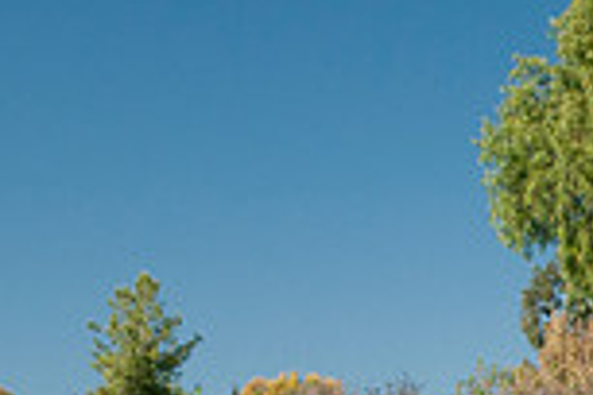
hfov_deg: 13.2
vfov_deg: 9.0
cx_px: 797
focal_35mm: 149
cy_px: 588
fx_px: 2454
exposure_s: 1/250
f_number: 8
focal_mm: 24
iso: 400
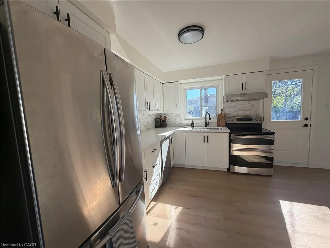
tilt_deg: -4.7
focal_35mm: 14
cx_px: 165
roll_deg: +2.5
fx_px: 133
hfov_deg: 102.1
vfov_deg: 85.7
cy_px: 124
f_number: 2.2
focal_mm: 2.22
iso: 64
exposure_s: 1/228
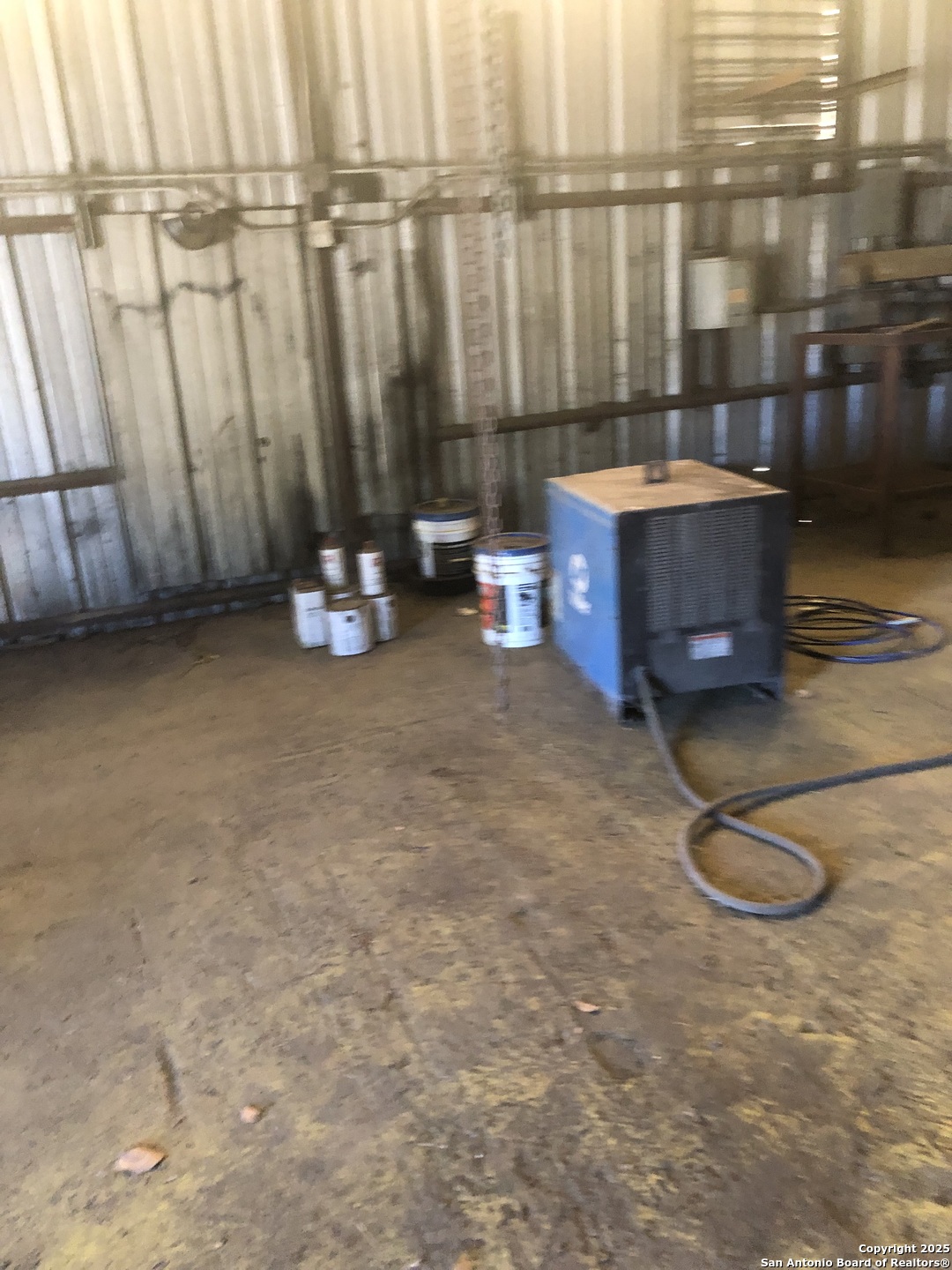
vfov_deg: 63.4
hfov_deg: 49.7
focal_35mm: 28
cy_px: 635
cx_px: 476
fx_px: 1027
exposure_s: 1/15
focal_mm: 4
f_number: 1.8
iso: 100
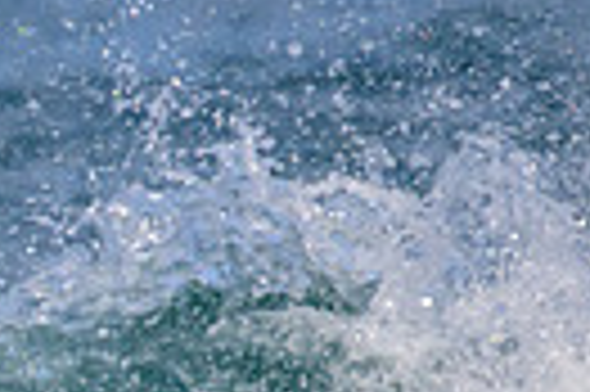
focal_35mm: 3991
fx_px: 65326
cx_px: -767
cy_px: 672
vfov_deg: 0.3
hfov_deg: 0.5
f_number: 11
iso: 900
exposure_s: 1/2000
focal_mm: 800
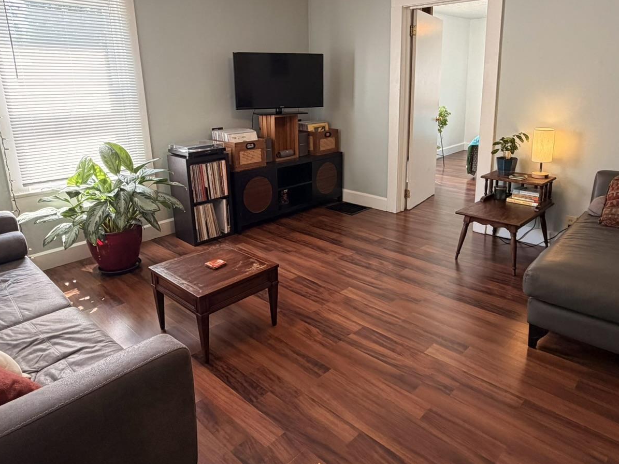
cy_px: 188
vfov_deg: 56.4
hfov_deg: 71.6
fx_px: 429
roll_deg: +1.9
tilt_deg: -13.2
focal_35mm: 24
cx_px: 325
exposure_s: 1/60
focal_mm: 2.22
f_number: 2.2
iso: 160
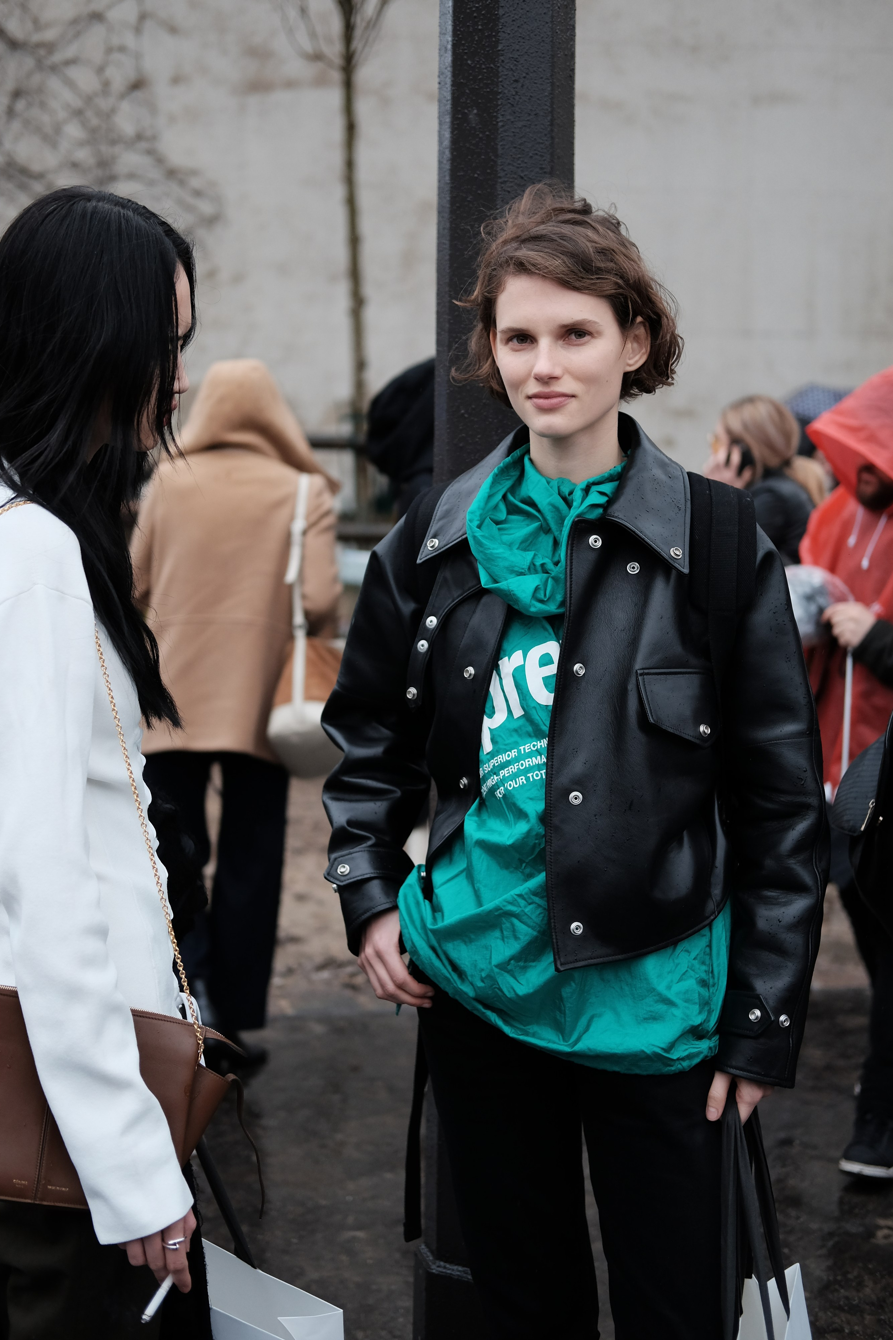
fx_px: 2009
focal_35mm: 54
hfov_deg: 25.1
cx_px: 440
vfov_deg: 36.9
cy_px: 666
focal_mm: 35
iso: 500
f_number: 2
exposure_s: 1/1000
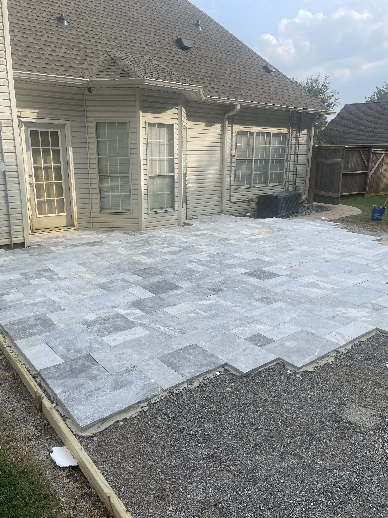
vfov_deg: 67.3
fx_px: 389
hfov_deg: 53.1
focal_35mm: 26
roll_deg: -0.7
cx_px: 194
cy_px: 259
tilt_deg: -16.2
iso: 32
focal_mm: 4.2
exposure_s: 1/1949
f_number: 1.6
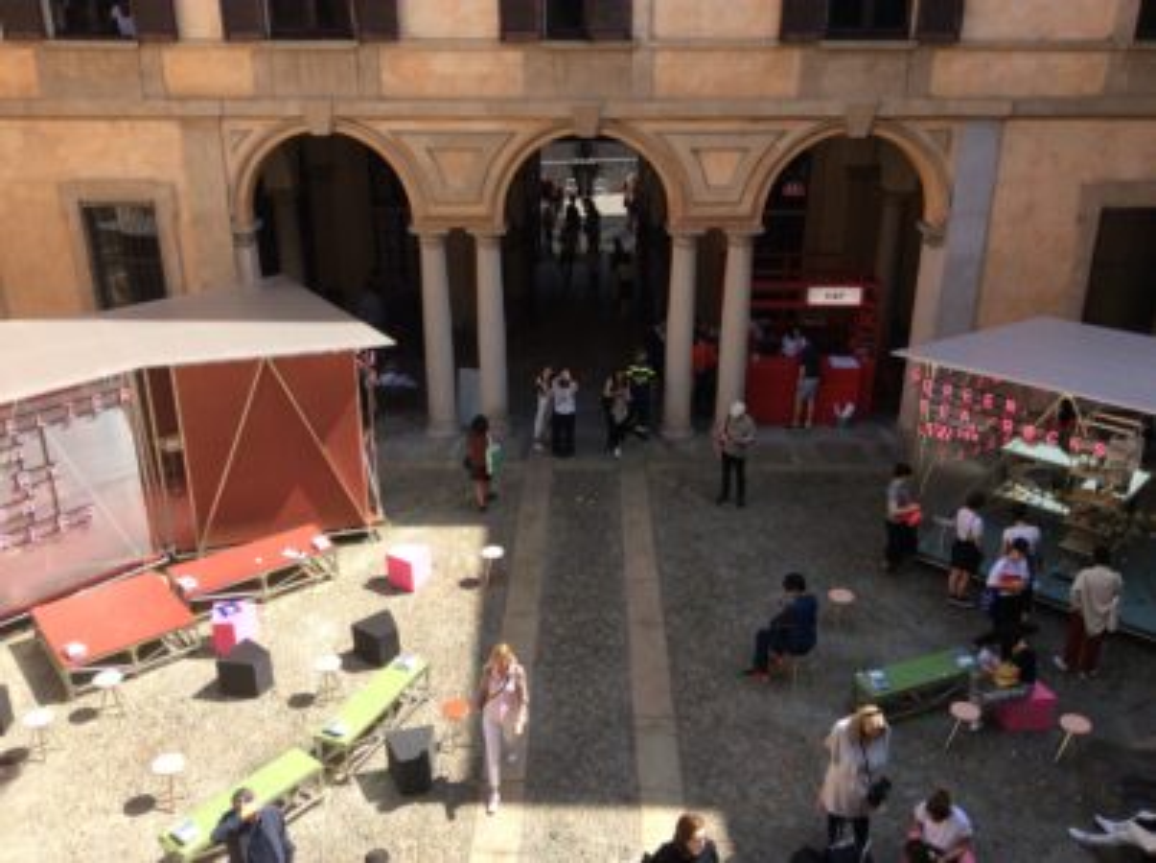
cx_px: 578
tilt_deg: -22.1
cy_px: 432
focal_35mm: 32
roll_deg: -0.5
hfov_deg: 56.9
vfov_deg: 44.0
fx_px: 1067
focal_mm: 3.3
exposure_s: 1/545
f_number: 2.4
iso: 32
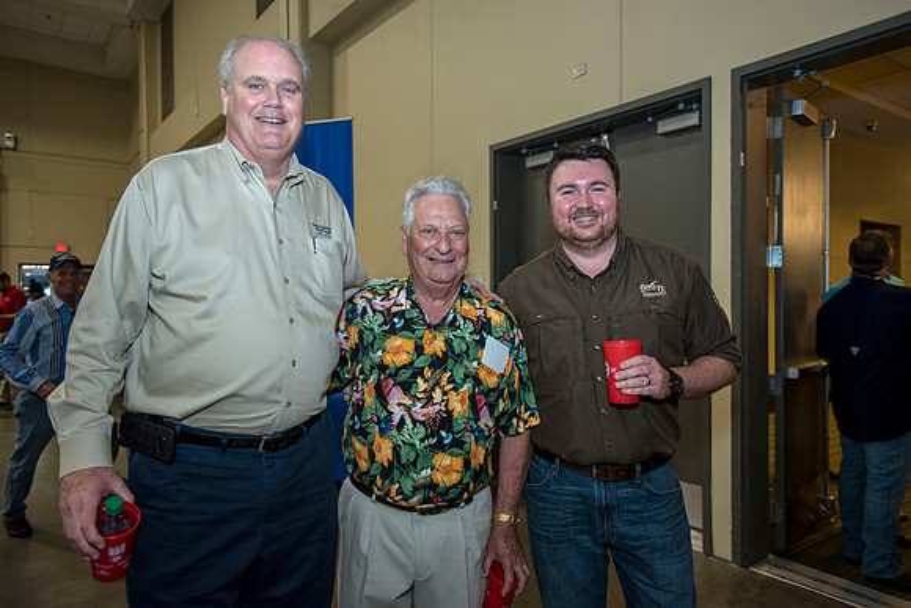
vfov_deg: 51.3
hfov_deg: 71.5
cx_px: 456
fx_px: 633
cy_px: 304
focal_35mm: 25
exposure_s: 1/160
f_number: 2.8
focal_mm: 25
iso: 1250
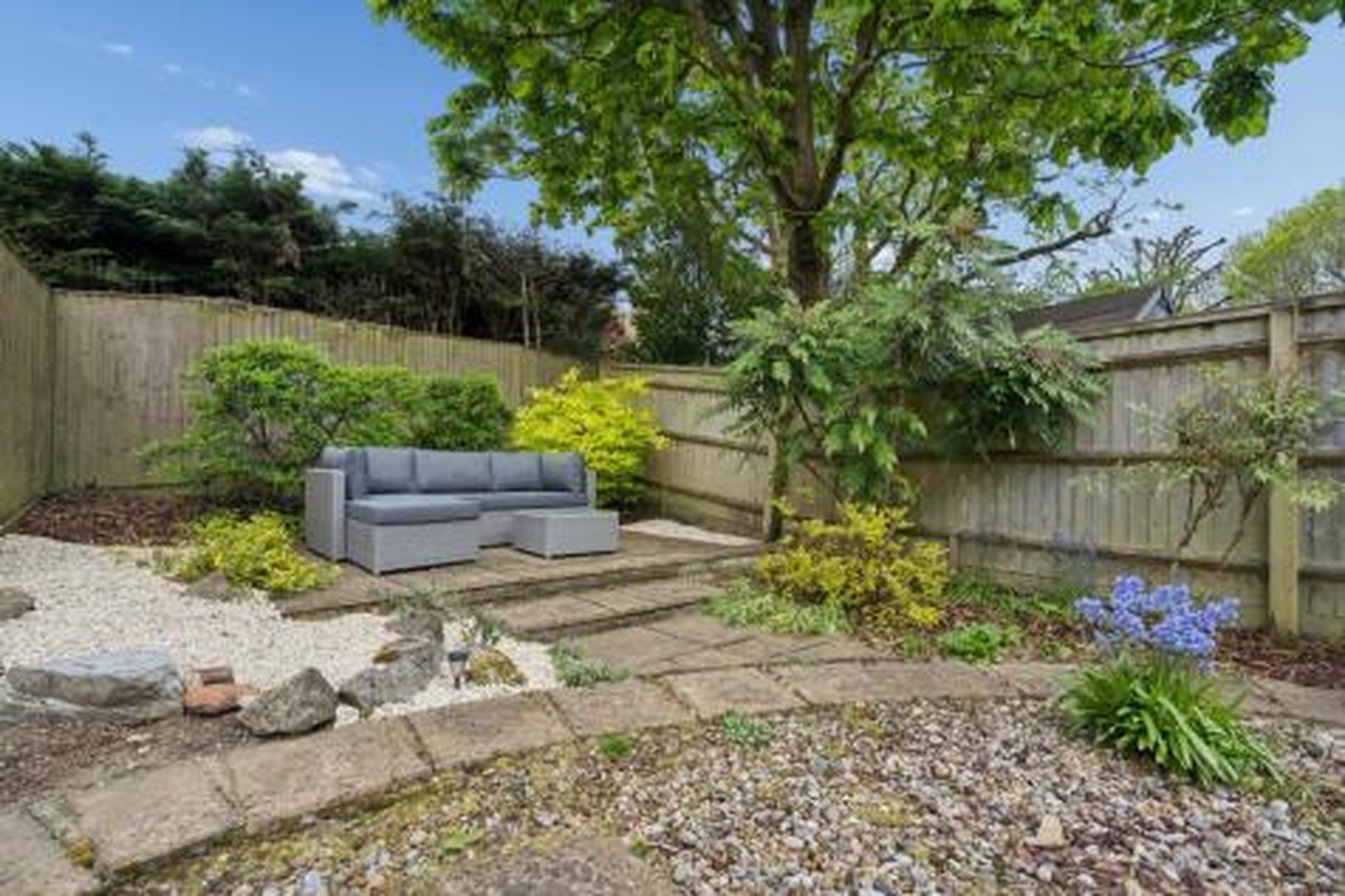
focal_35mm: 16
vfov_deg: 73.7
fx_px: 598
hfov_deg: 96.8
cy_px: 448
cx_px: 672
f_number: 8
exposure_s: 1/100
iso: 320
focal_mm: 16
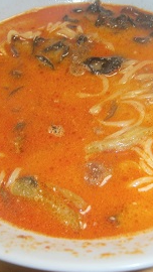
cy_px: 139
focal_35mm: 42
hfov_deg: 28.3
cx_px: 90
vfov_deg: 48.3
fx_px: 303
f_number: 2.8
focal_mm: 4.7
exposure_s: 1/30
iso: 125
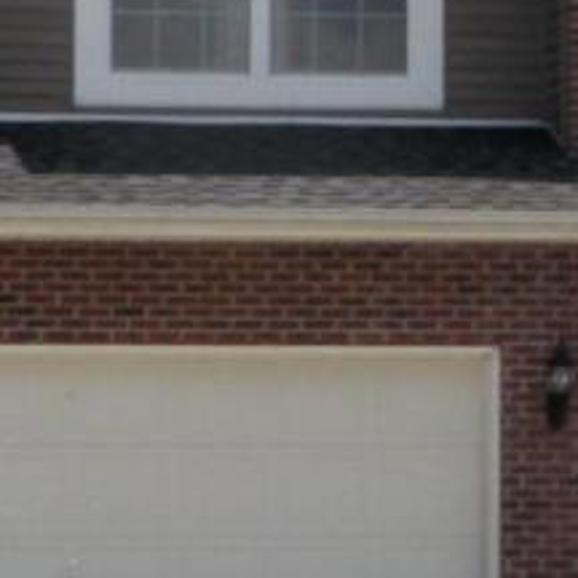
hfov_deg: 9.8
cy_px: 301
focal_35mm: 176
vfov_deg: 9.9
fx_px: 3325
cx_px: 640
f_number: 6.3
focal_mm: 7.57
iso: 50
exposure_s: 1/250
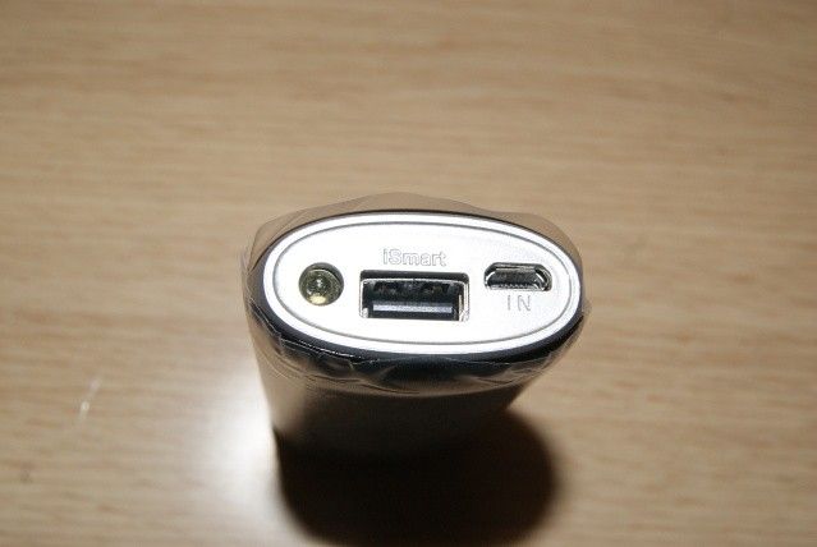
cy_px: 274
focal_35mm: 52
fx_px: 1193
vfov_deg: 25.8
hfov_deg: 37.8
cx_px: 408
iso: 400
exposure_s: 1/60
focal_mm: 35
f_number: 10
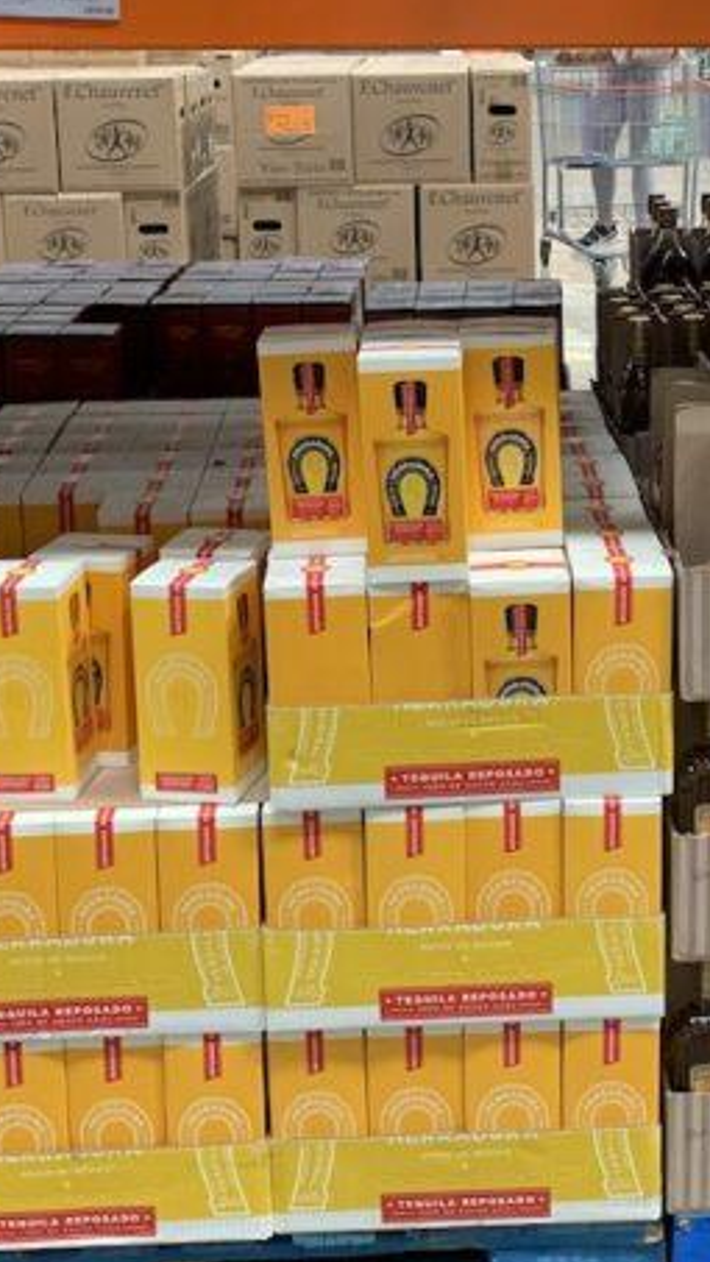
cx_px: 582
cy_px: 415
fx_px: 2141
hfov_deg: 18.6
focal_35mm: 64
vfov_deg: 32.5
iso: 160
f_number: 1.8
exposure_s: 1/60
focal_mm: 4.25
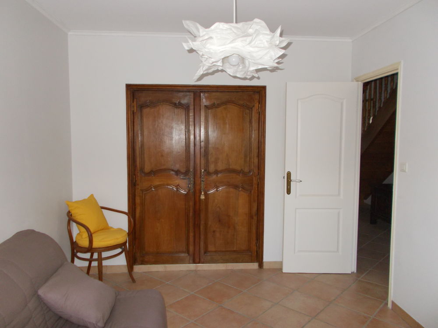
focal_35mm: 26
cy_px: 164
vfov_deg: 53.1
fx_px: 329
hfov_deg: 67.3
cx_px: 219
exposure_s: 1/25
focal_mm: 4.6
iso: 200
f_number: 3.2
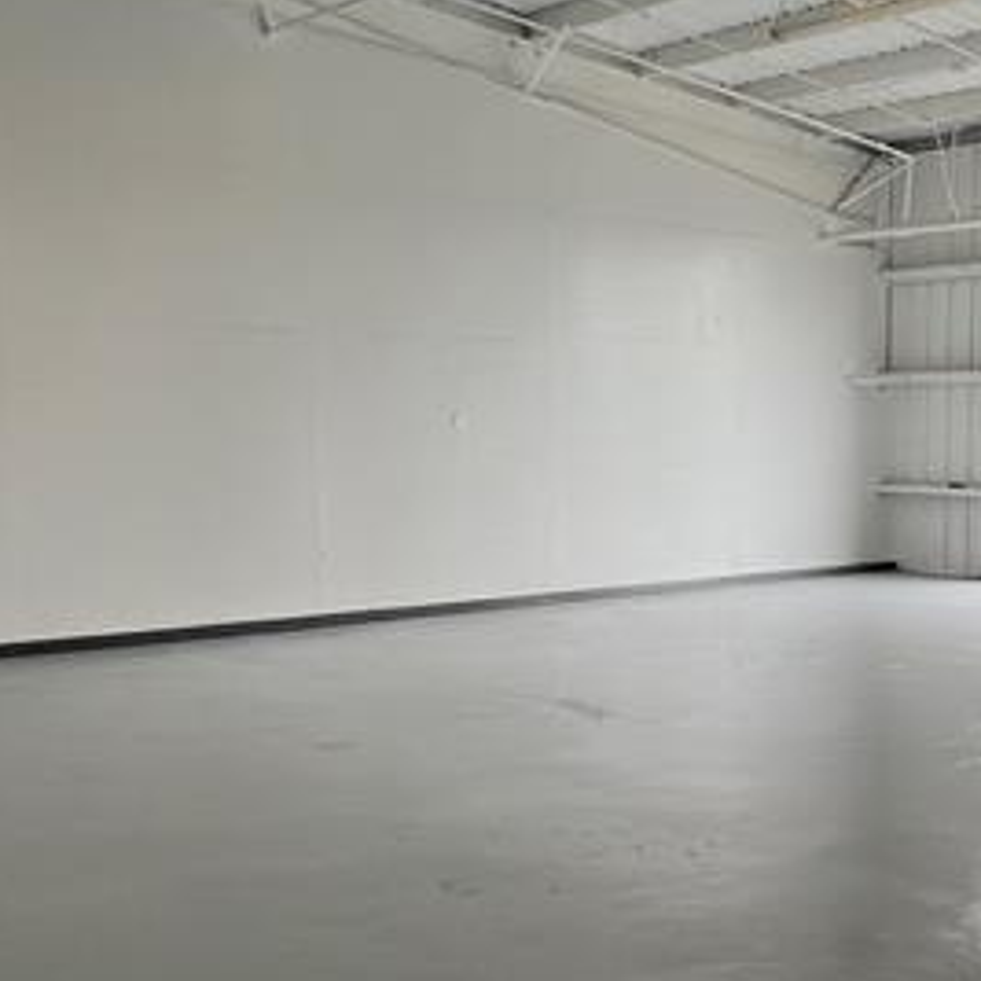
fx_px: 1411
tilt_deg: -4.2
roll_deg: +0.1
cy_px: 610
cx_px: 750
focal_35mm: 44
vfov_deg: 38.1
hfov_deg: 37.3
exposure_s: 1/270
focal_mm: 1.57
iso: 32
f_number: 1.8
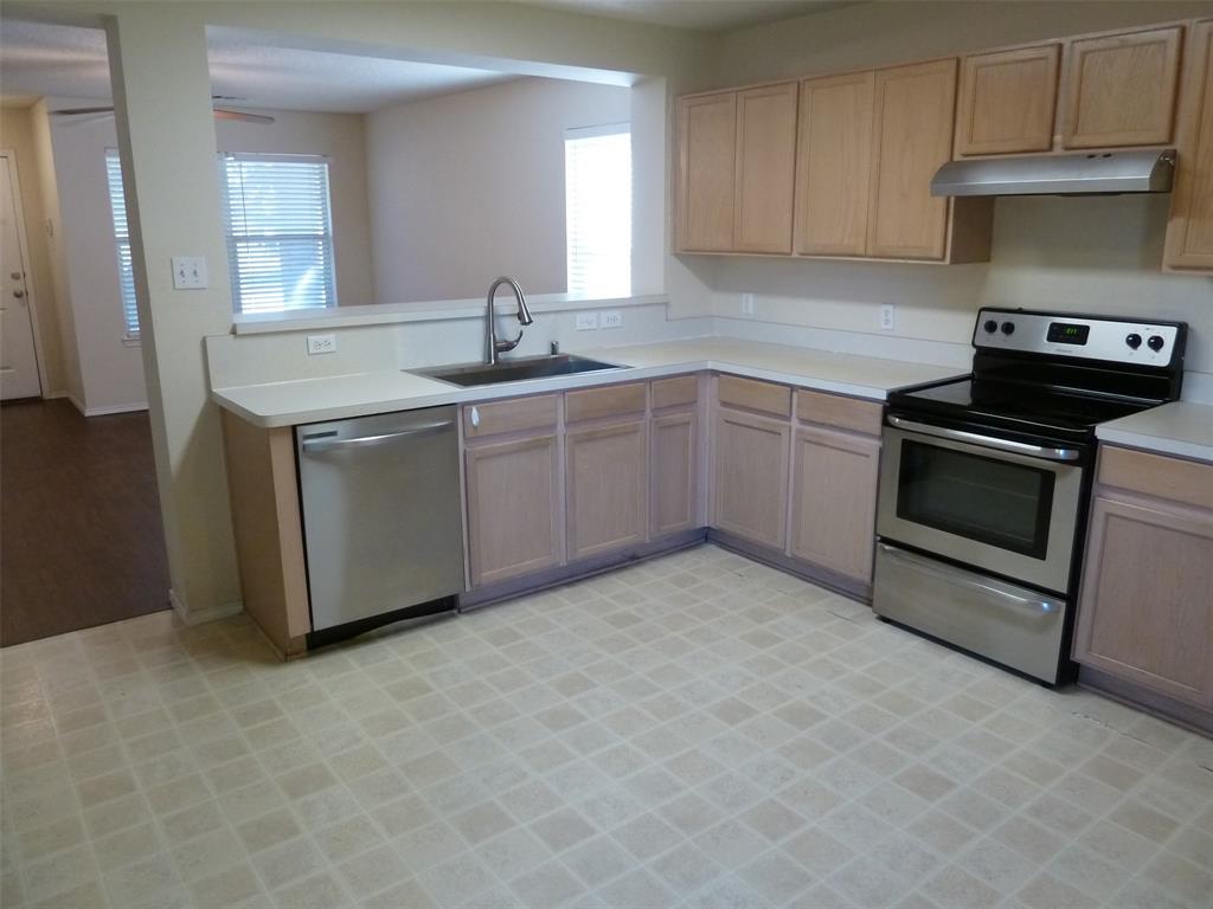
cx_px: 606
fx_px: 876
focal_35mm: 25
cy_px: 454
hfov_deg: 69.4
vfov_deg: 54.9
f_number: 3.3
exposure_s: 1/30
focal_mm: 4.1
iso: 250
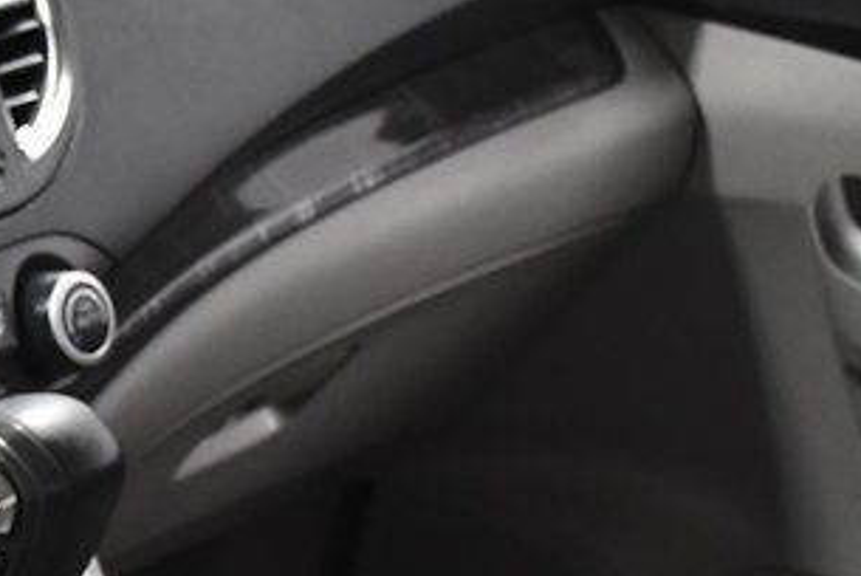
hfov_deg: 12.6
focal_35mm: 151
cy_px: 487
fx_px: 3615
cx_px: -579
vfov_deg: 9.1
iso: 2500
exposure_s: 1/250
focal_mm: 30
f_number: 4
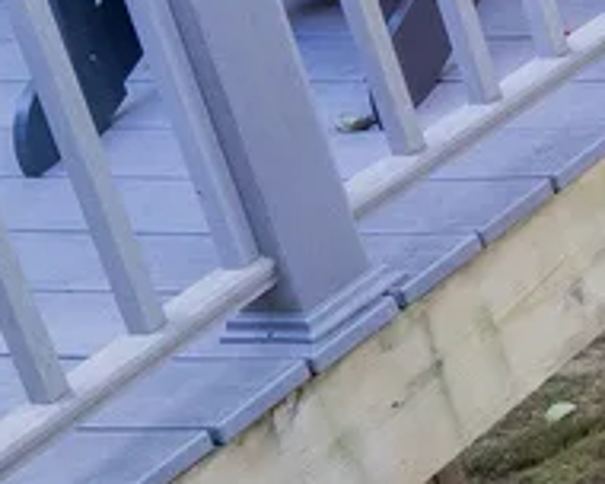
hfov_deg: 9.1
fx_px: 2364
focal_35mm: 132
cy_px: -491
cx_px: 2163
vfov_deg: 10.7
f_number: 8
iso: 320
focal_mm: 14
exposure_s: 1/20
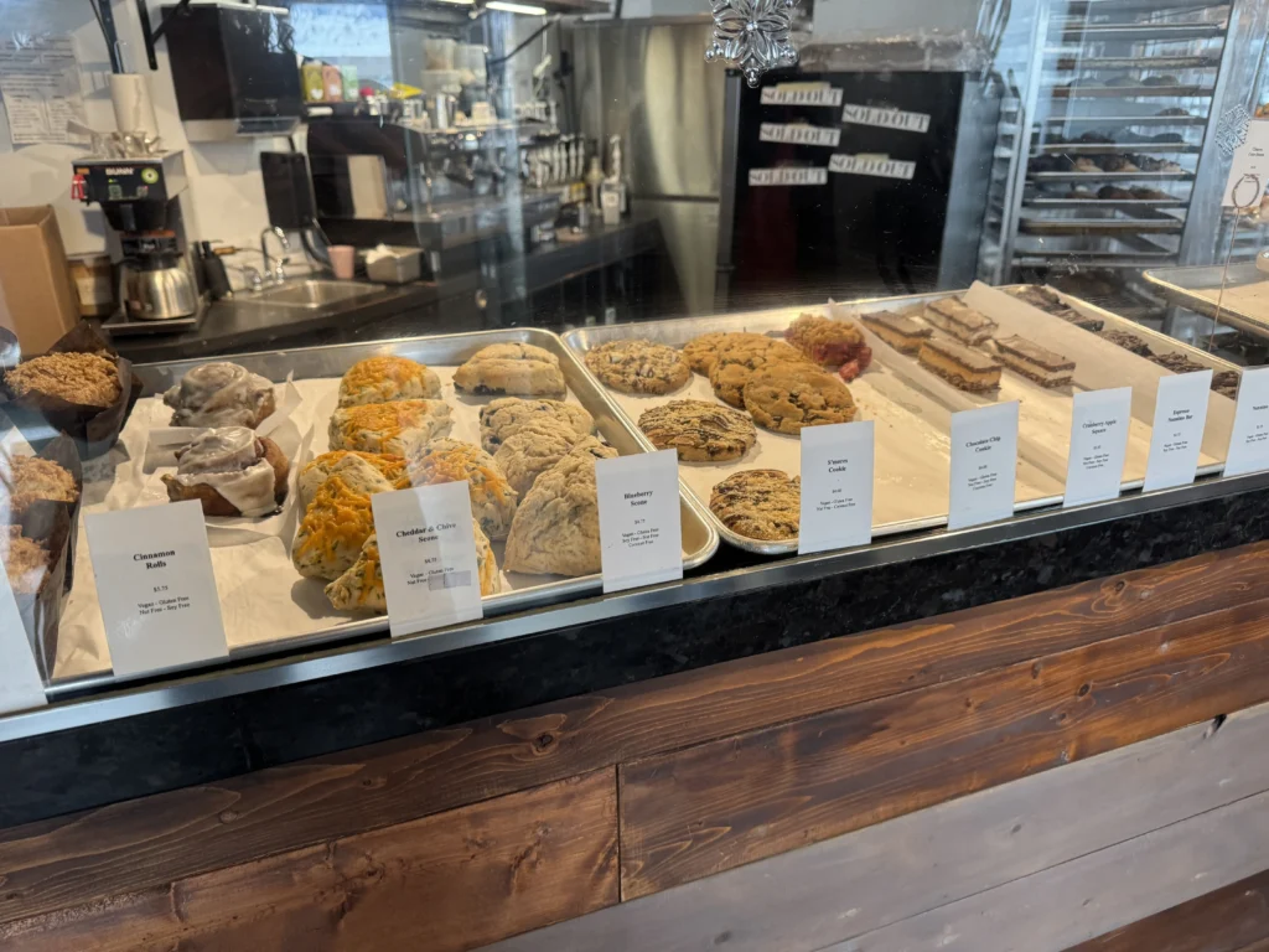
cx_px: 634
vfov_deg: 56.8
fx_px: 880
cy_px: 476
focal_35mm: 24
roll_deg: +1.2
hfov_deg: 71.6
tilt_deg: -22.4
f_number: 1.78
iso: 160
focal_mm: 6.76
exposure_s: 1/120
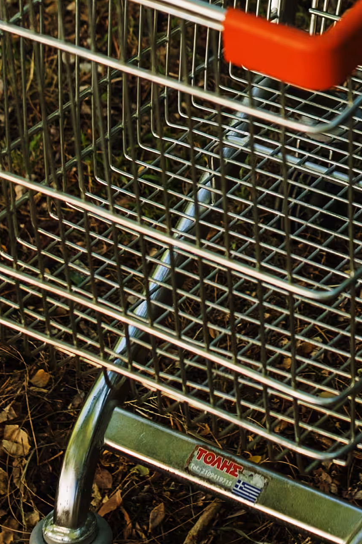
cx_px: 365
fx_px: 1752
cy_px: 65
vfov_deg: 17.4
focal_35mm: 116
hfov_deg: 11.7
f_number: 4
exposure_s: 1/320
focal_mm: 35
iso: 200
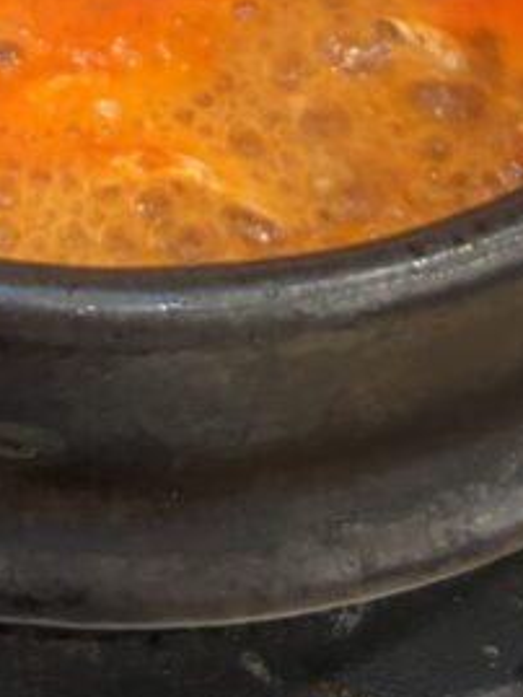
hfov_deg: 14.7
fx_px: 1993
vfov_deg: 17.2
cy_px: -446
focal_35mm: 99
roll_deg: -1.7
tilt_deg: -42.3
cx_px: 18
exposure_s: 1/60
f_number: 1.6
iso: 250
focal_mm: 5.96
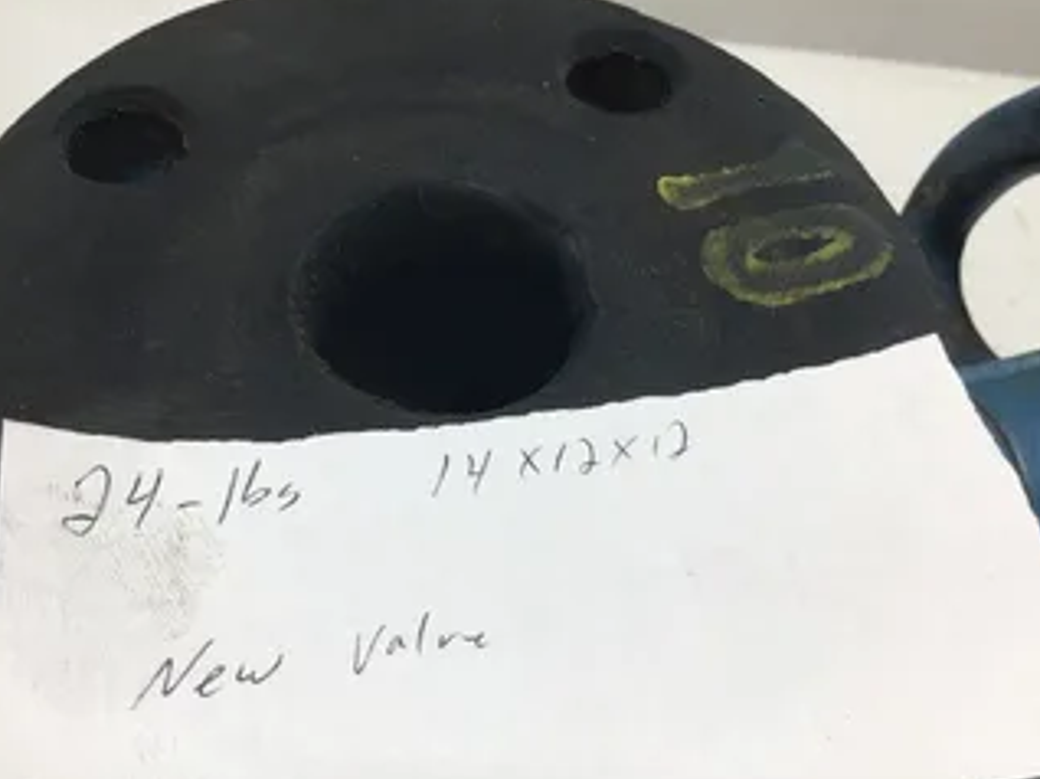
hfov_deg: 47.9
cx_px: 491
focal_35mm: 39
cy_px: 455
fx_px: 1171
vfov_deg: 36.7
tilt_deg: -57.3
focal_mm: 3.3
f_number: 2.4
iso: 25
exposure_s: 1/146
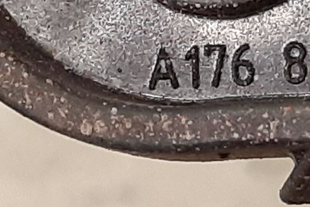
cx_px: 200
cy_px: -11
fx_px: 767
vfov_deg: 15.0
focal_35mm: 89
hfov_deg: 22.8
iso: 250
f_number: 1.7
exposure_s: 1/33
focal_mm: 3.93
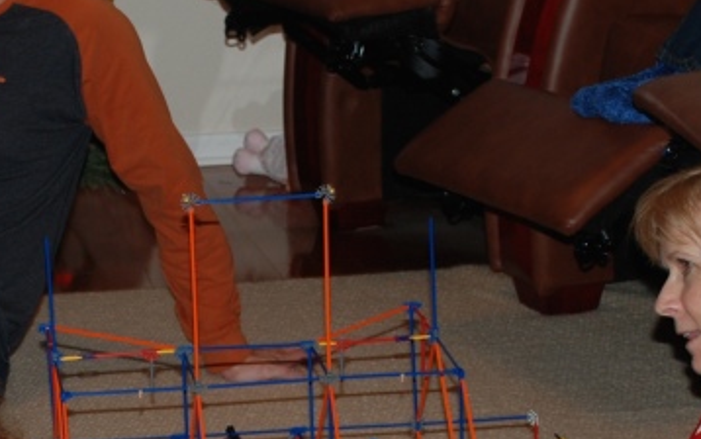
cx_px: 257
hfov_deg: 14.9
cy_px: 350
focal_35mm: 140
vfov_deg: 9.4
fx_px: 2675
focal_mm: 32
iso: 200
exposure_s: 1/60
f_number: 4.2
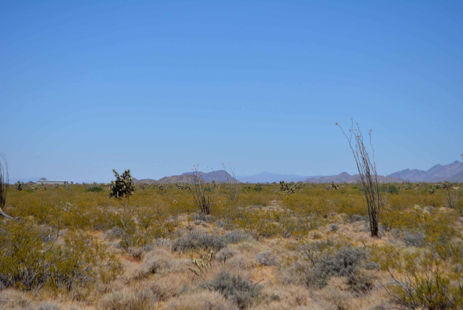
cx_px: 232
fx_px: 1062
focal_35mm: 82
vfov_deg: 16.6
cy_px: 155
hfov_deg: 24.6
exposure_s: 1/2000
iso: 400
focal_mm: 55
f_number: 7.1
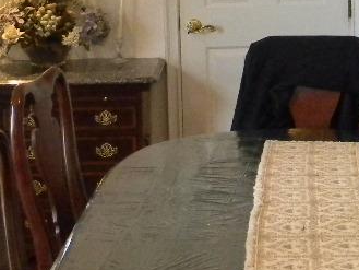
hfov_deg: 17.2
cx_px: 349
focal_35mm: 112
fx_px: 1162
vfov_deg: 13.1
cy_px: 4
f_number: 3.7
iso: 200
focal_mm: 6.4
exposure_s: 1/14.8
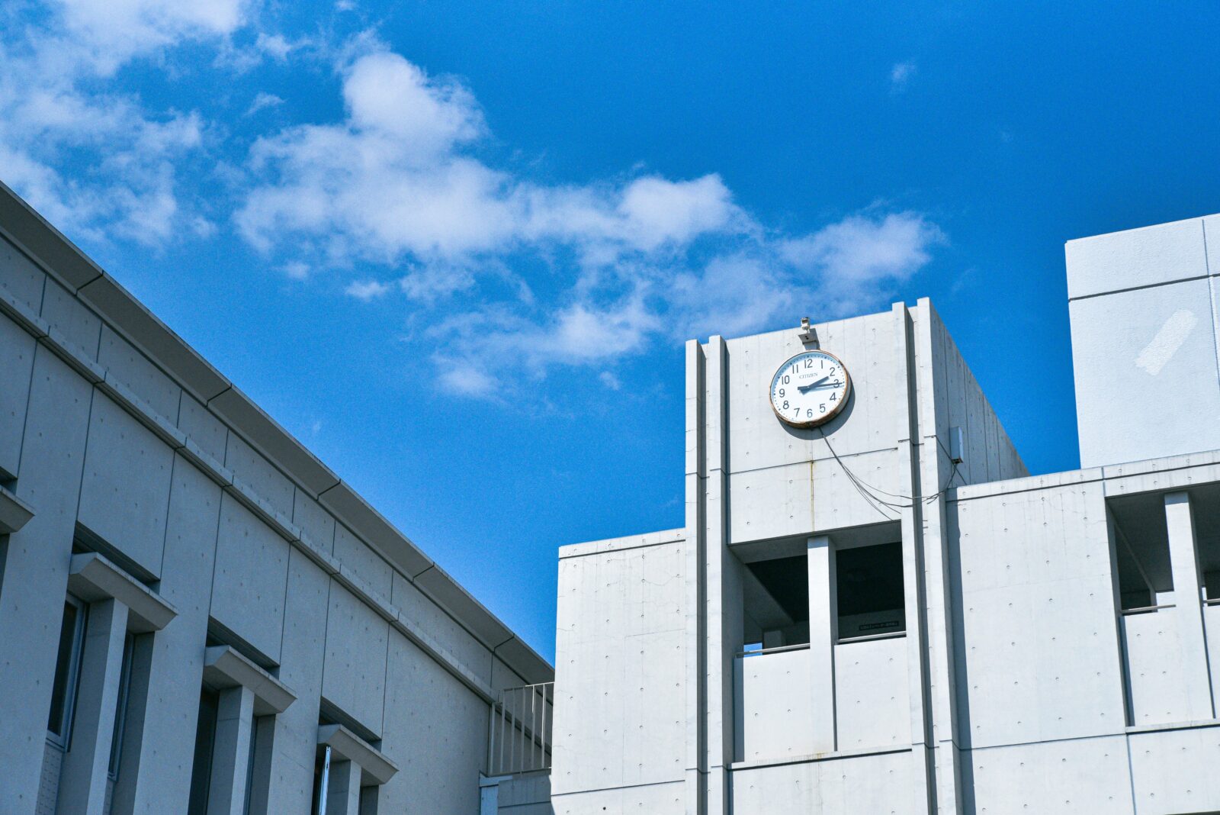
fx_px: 2542
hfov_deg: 27.0
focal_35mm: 75
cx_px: 610
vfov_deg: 18.2
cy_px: 408
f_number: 8
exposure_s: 1/4000
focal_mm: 75
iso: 3200
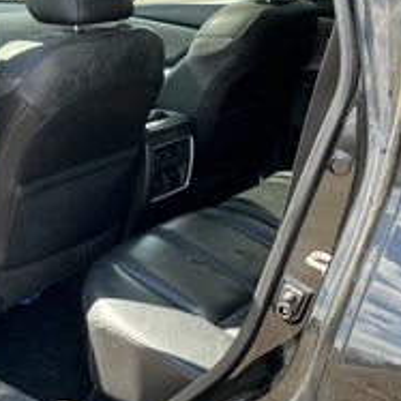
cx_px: 94
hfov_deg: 31.6
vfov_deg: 32.1
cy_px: 154
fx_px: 695
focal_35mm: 53
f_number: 1.8
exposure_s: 1/172
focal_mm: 3
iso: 32
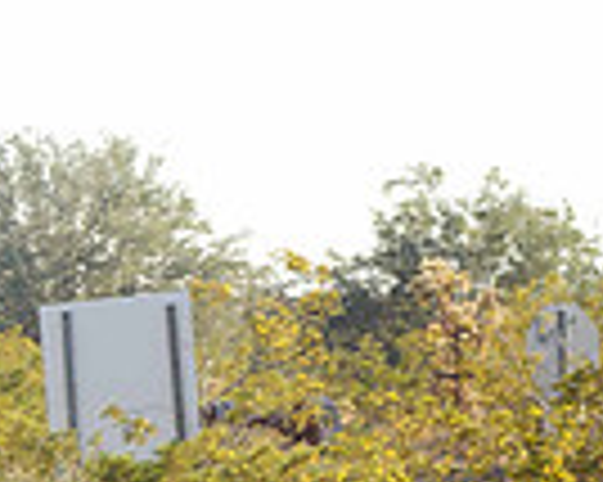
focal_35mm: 236
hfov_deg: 7.8
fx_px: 4209
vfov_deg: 6.5
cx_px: -670
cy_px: 671
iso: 200
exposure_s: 1/250
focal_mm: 58
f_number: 8
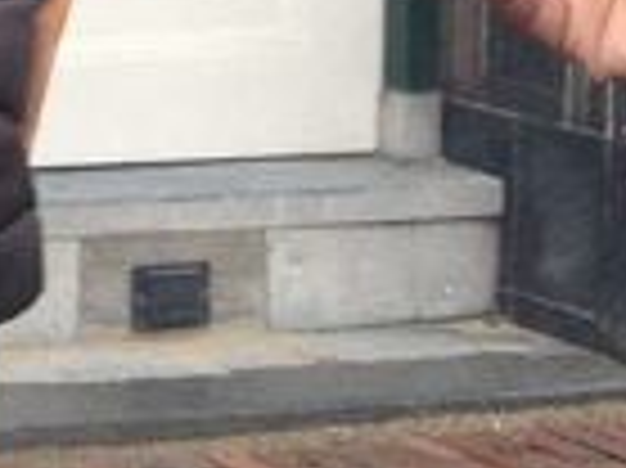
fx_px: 4553
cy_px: -252
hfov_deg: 7.0
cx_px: -1338
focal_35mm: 252
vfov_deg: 5.8
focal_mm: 4.28
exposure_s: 1/60
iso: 64
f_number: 2.4
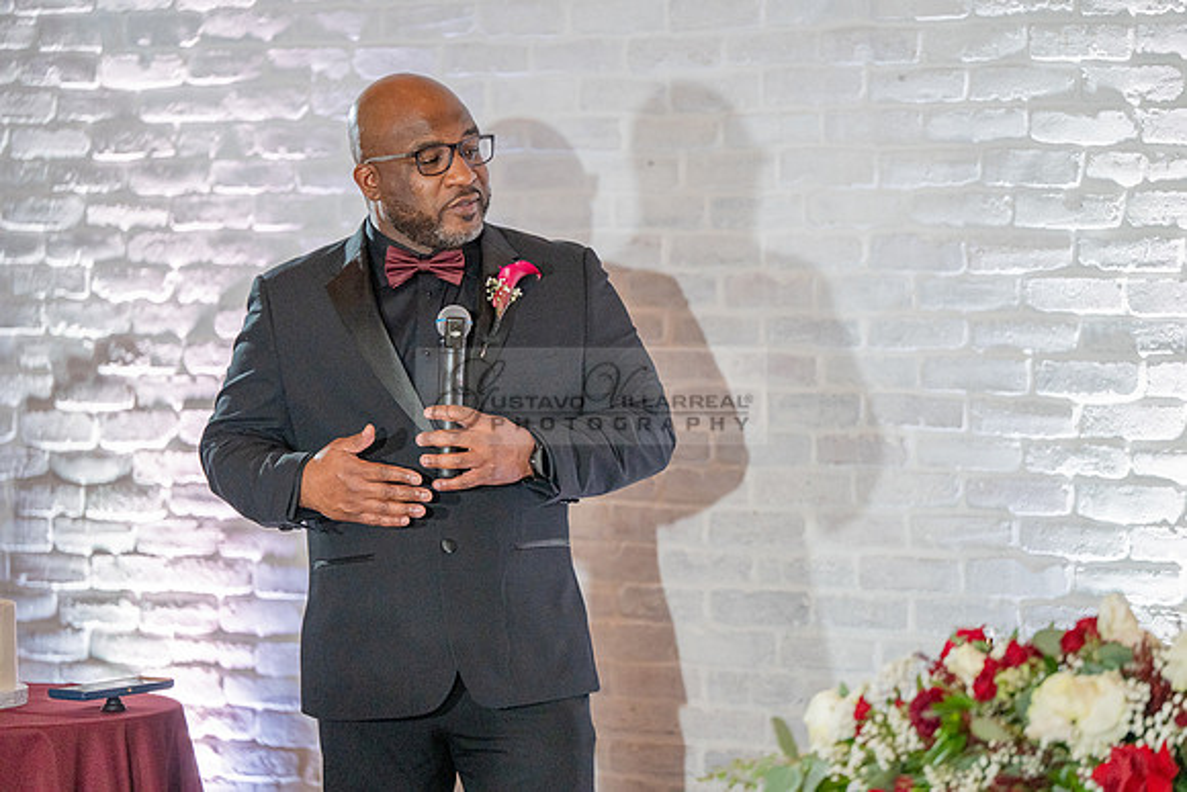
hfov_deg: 12.4
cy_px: 396
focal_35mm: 165
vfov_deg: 8.3
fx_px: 5441
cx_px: 594
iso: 1600
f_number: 2.8
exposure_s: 1/320
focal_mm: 165
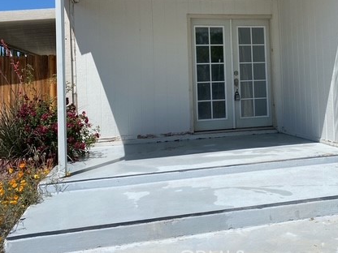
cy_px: 75
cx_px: 245
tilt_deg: +3.0
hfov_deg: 45.5
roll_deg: +1.8
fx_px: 391
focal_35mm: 40
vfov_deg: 35.4
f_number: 1.8
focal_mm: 4.25
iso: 32
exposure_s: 1/5025
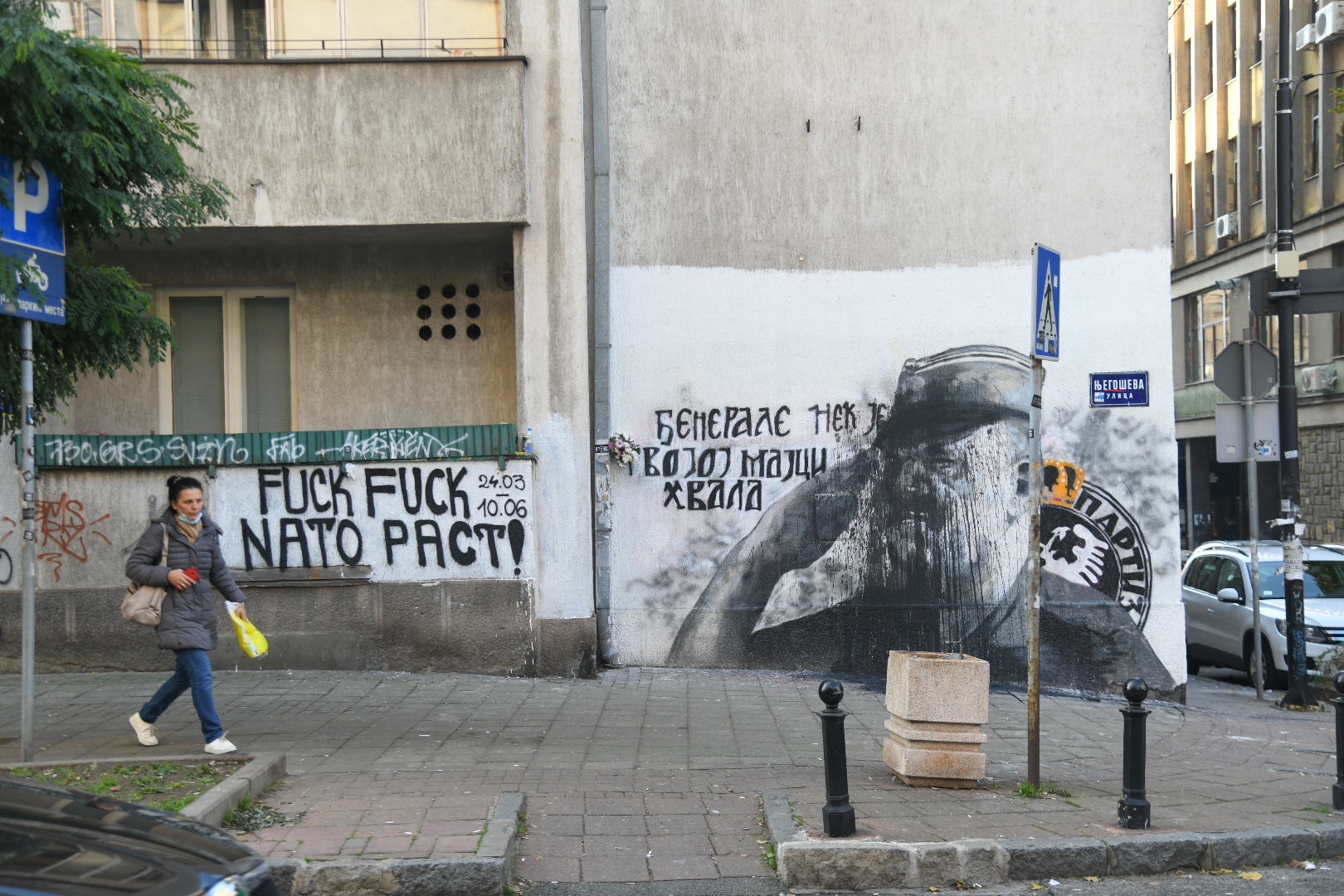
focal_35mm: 46
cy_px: 448
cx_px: 672
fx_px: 1717
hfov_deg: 42.7
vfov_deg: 29.2
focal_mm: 46
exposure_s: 1/320
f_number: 4
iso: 400
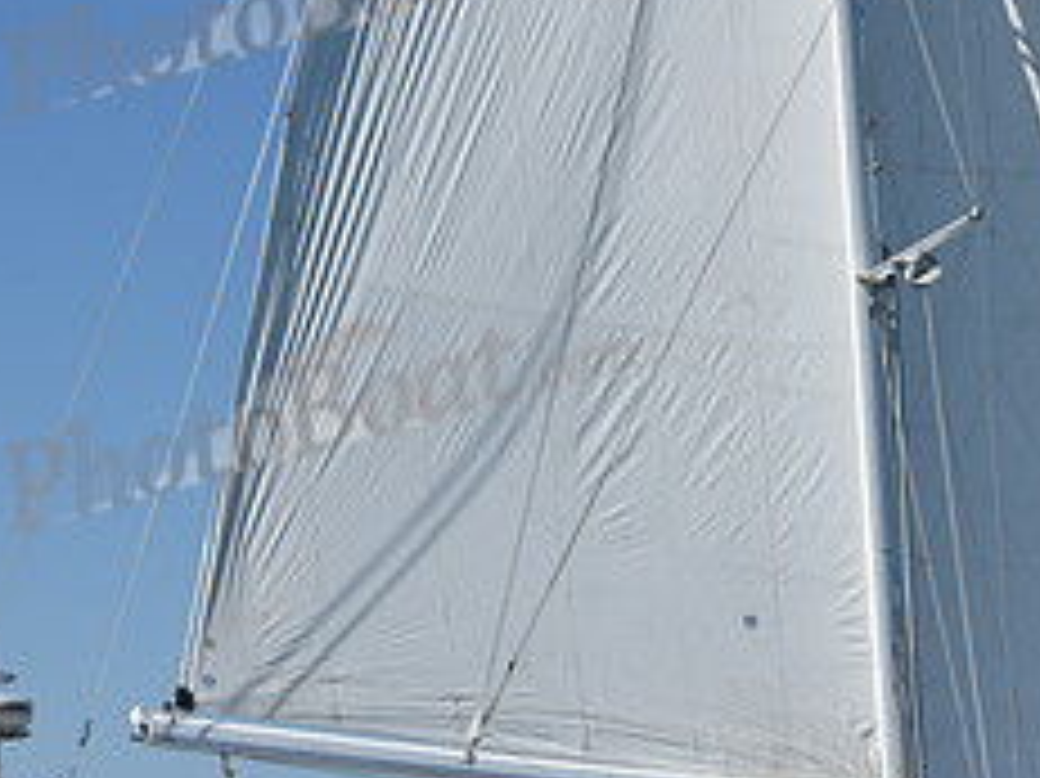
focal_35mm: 169
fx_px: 5075
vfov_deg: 8.8
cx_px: 873
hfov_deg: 11.6
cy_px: 587
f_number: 8
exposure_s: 1/1600
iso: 250
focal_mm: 70
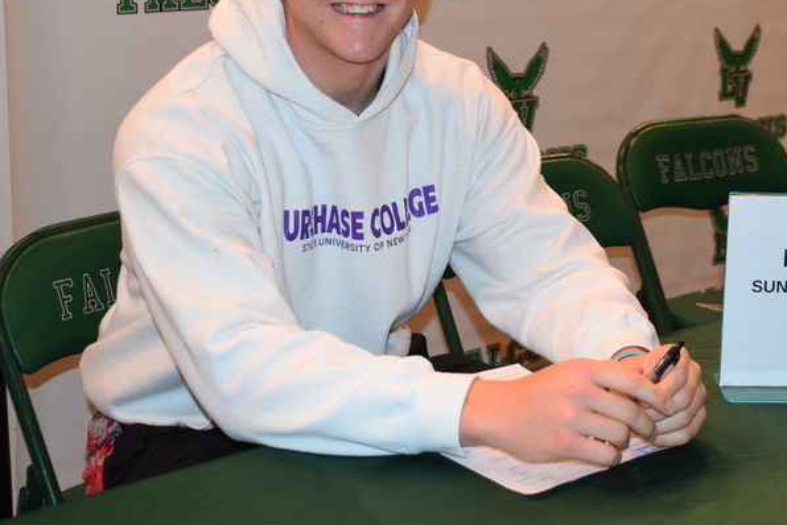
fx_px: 1465
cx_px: 495
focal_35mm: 67
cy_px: 96
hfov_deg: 29.9
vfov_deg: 20.1
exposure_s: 1/100
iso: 800
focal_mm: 26
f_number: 5
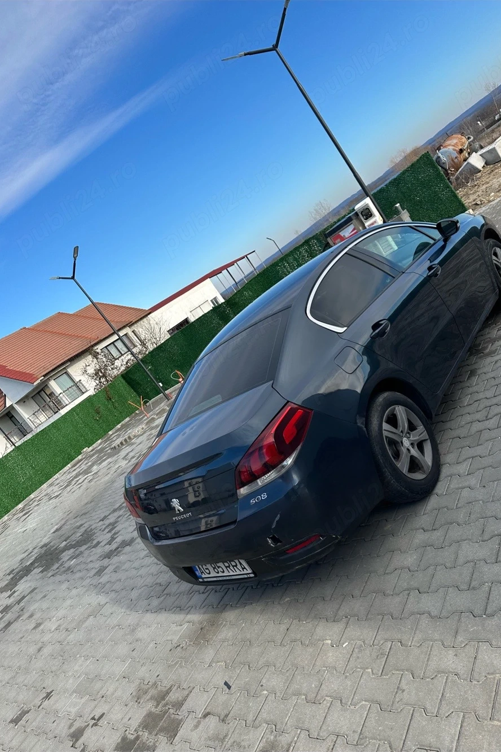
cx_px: 260
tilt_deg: -6.8
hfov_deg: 51.3
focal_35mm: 25
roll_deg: +34.7
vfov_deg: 71.5
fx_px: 522
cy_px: 376
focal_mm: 6.86
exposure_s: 1/2525
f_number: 1.78
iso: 80
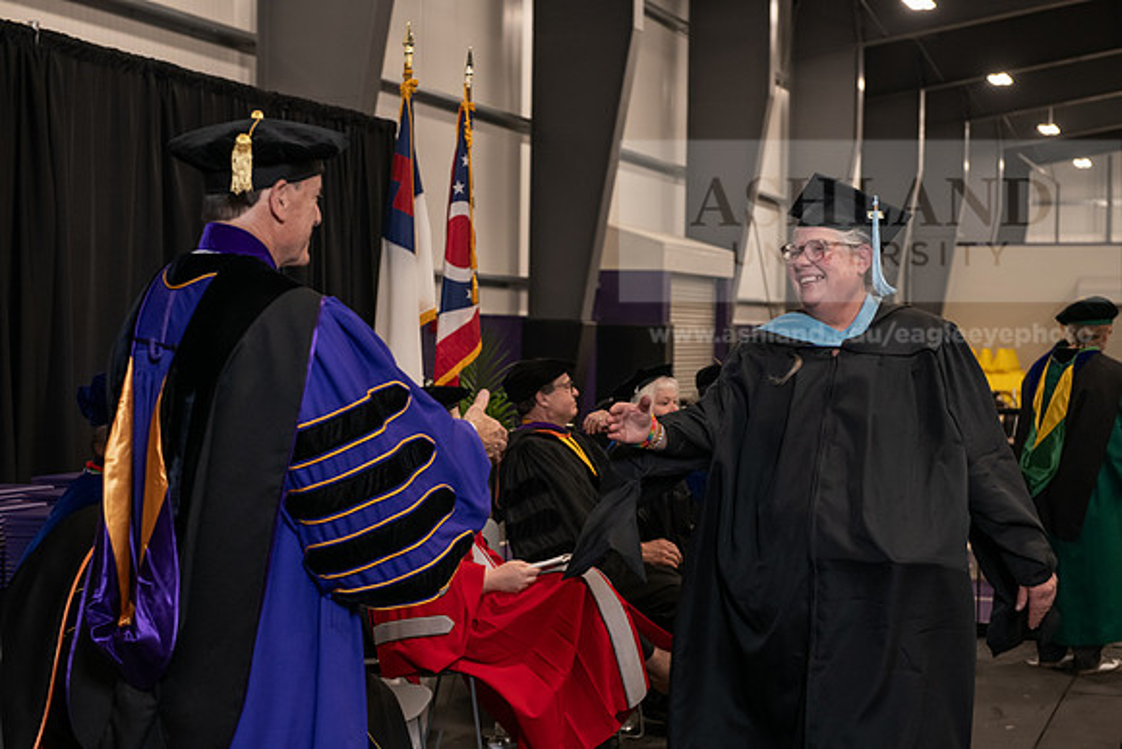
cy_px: 374
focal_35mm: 62
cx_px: 561
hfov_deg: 32.4
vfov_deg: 21.9
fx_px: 1933
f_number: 5
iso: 2000
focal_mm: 62
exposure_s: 1/125
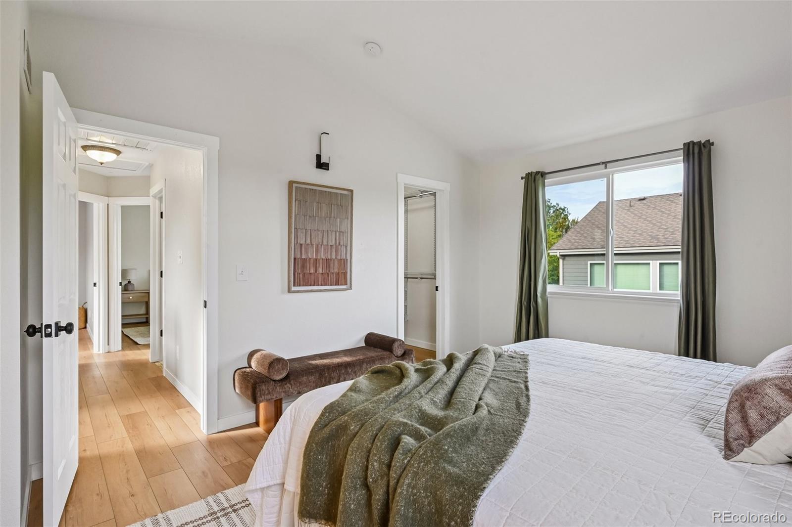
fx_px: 385
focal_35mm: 18
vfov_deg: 68.9
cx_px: 396
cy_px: 264
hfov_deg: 91.6
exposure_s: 1/30
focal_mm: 17.5
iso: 400
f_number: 10
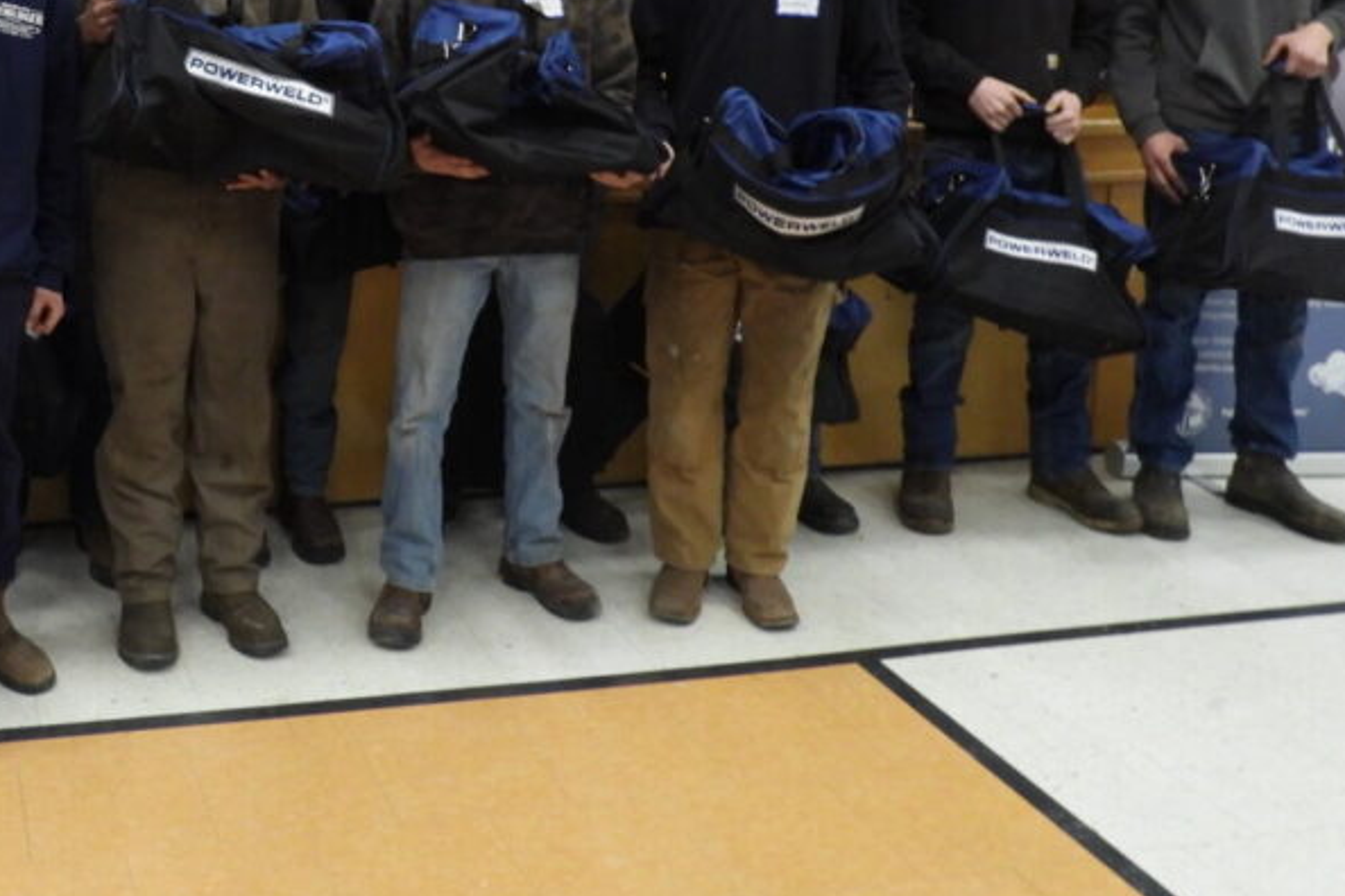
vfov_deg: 29.9
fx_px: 1606
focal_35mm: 43
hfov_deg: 42.6
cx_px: 202
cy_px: 91
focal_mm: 4.3
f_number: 4.5
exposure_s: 1/20
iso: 400
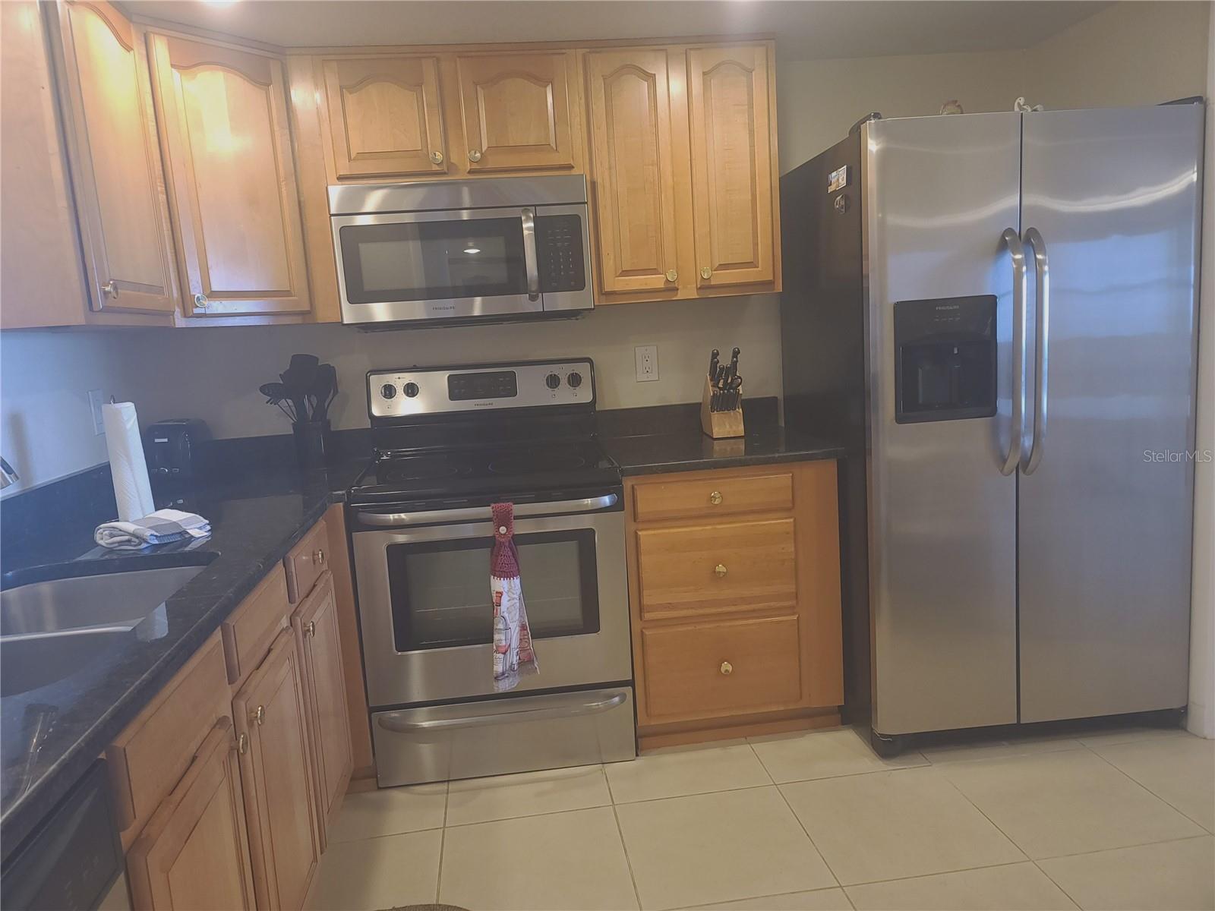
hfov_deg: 69.4
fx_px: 877
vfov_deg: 54.9
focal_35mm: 25
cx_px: 608
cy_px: 456
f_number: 1.8
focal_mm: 7
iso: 200
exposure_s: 1/60
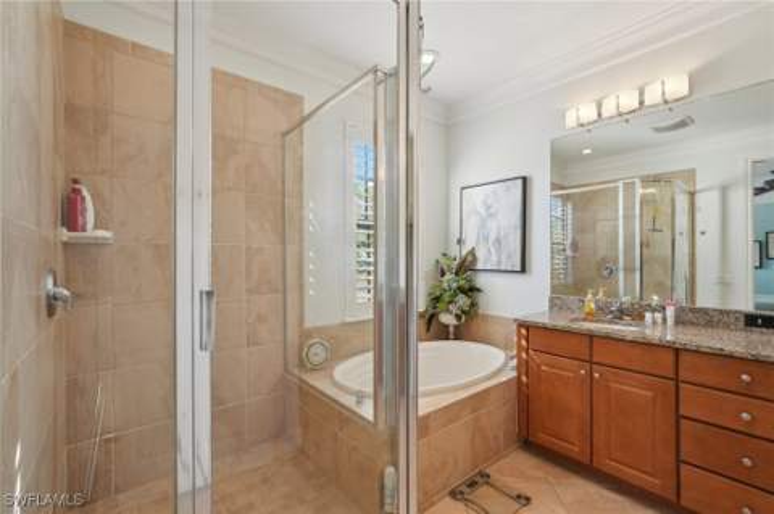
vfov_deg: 73.6
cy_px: 257
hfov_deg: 96.8
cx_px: 387
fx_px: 344
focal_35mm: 16
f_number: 8
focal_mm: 16
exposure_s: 1/25
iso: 400
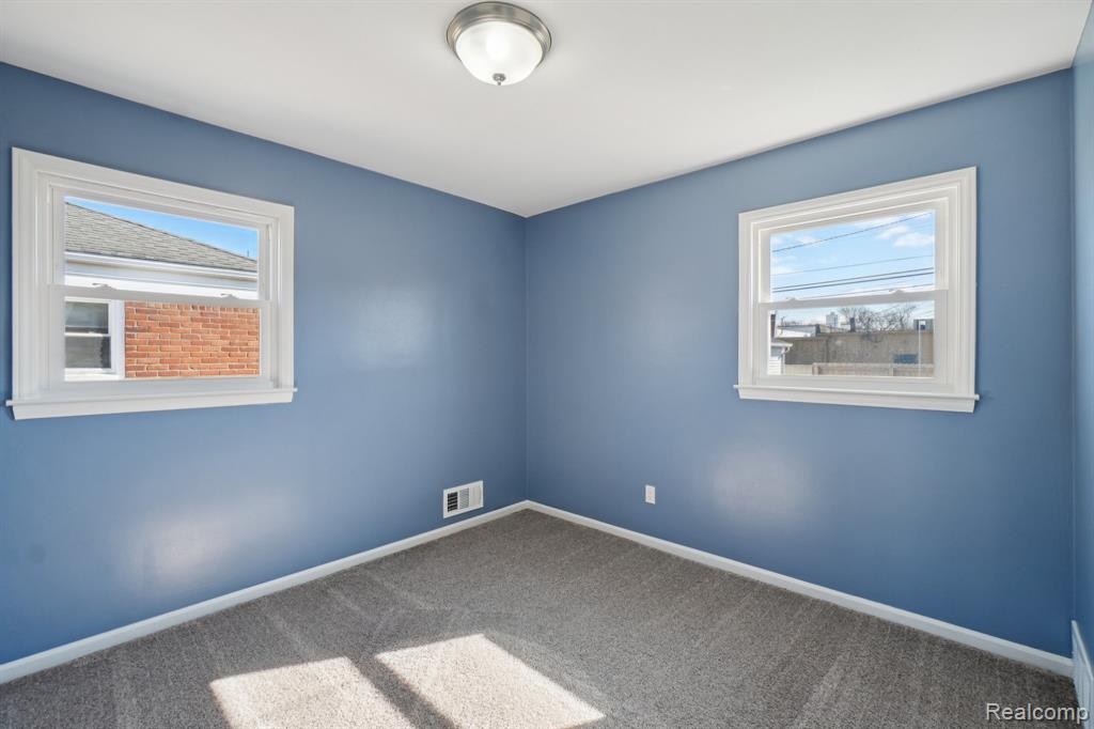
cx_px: 547
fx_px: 456
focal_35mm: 15
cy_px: 364
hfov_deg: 100.4
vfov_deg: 77.3
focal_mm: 10
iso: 160
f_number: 8
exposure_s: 1/30
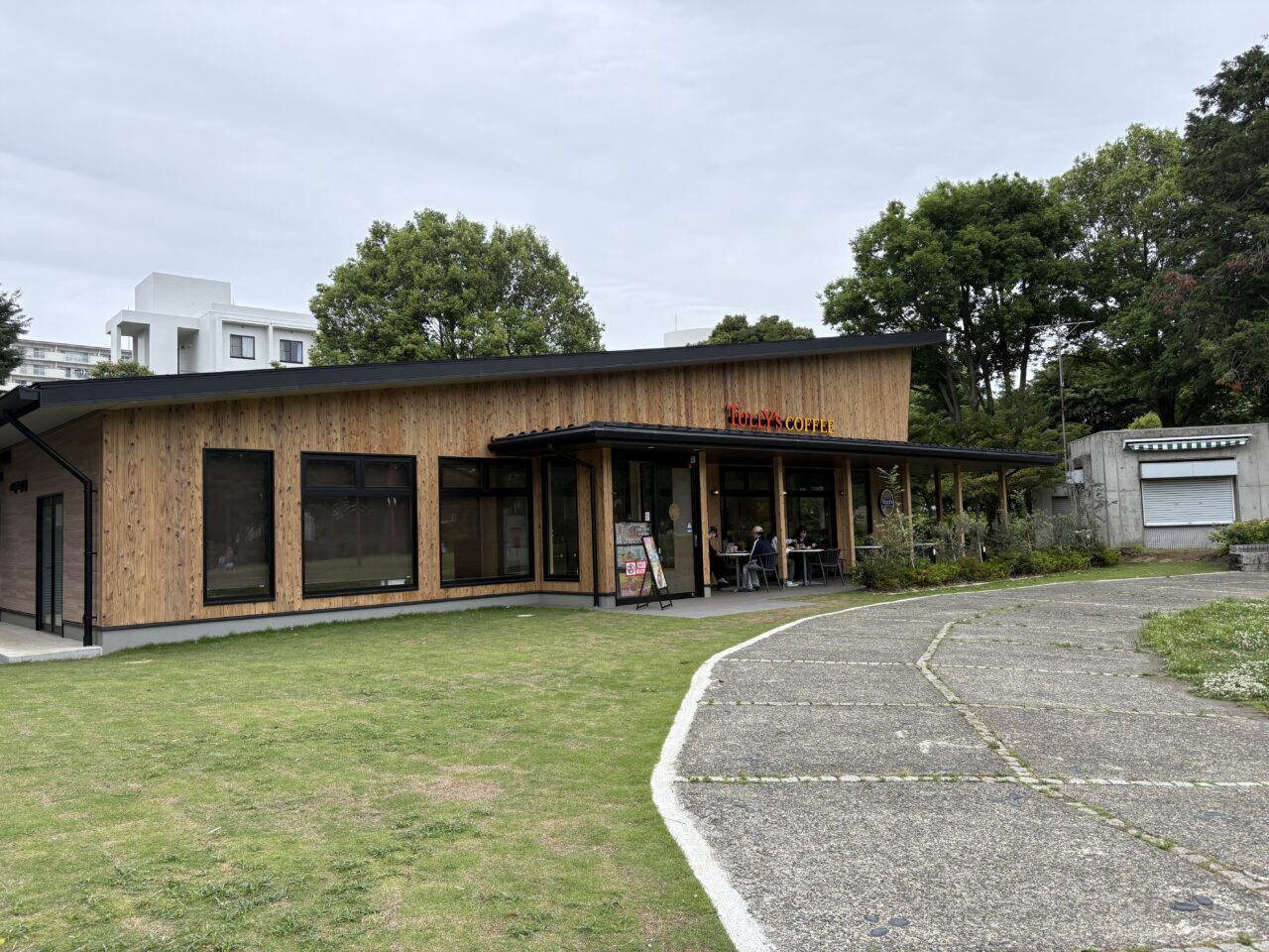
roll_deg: +2.0
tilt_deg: +3.3
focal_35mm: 26
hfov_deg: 67.3
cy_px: 476
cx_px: 634
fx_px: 953
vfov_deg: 53.1
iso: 50
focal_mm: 5.96
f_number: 1.6
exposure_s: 1/1953
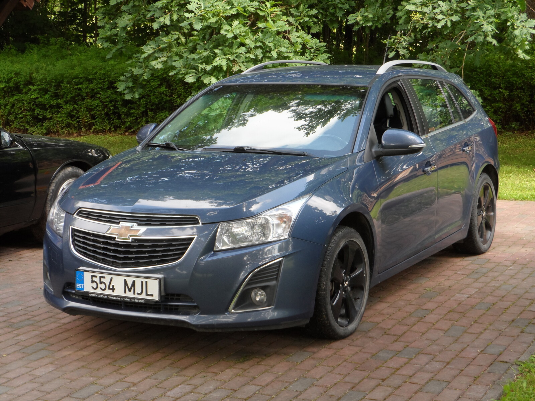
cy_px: 200
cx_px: 268
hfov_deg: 26.7
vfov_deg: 20.2
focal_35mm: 73
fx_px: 1128
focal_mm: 11.9
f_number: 4.3
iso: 80
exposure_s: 1/60
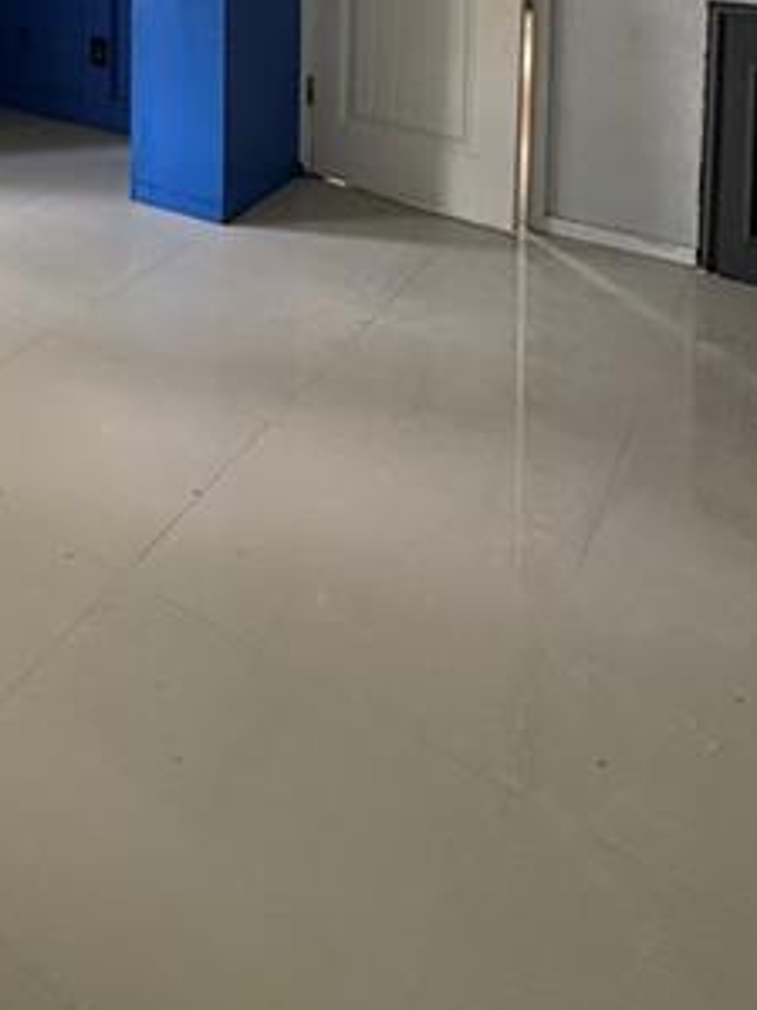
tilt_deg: -1.2
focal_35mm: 36
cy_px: -135
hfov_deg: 35.1
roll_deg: -0.4
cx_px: -34
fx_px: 1050
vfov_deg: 40.1
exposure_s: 1/60
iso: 320
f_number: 2.2
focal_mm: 2.22
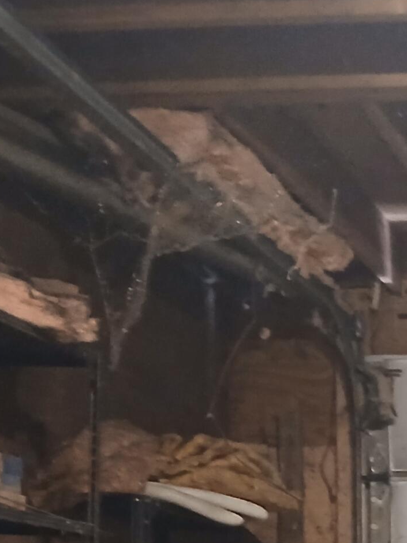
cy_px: 545
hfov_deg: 15.7
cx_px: 685
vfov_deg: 22.6
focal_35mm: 83
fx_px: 1301
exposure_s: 1/15
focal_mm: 3.98
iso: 800
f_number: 1.8
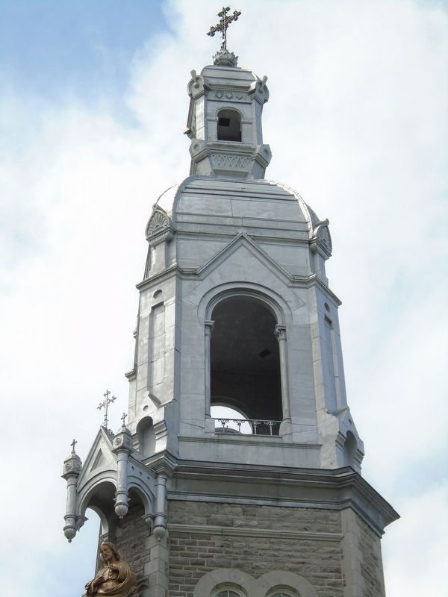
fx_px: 1363
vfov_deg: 24.7
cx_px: 224
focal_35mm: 79
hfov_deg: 18.7
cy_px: 298
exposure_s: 1/400
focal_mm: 14
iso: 100
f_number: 6.1
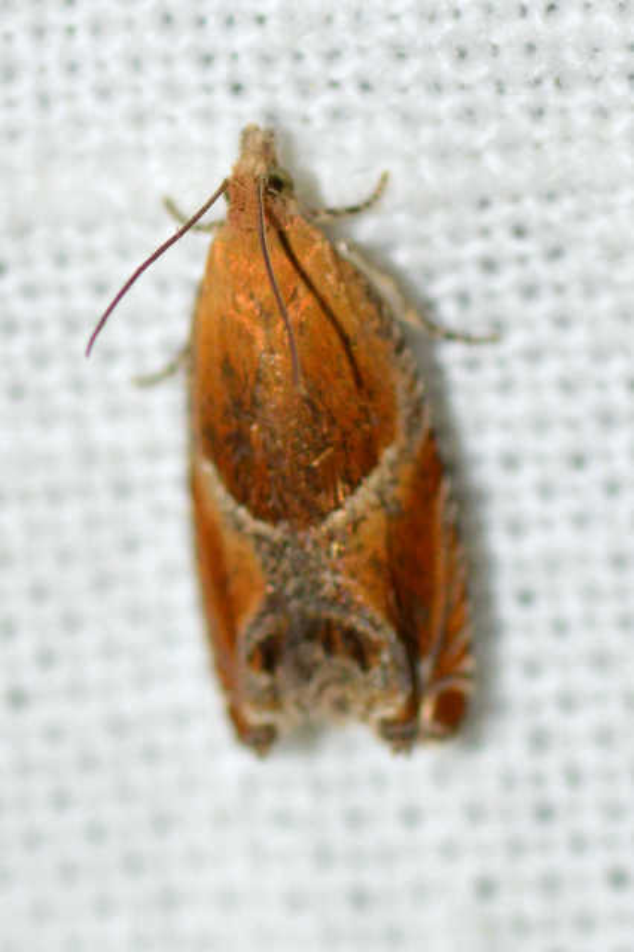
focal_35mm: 150
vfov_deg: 13.7
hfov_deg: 9.1
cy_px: 476
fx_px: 3966
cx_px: 317
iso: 400
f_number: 14
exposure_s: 1/200
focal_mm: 100
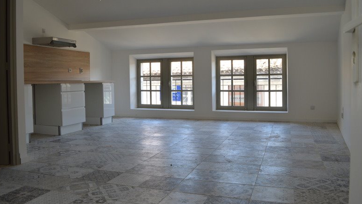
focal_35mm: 29
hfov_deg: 66.1
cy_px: 86
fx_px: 278
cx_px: 179
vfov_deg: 40.1
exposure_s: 1/100
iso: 400
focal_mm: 18
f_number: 5
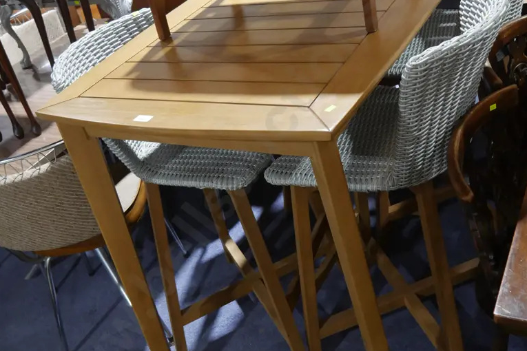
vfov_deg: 34.1
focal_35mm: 39
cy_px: 145
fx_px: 571
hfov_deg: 49.6
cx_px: 264
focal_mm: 14
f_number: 3.5
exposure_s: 1/60
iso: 1000
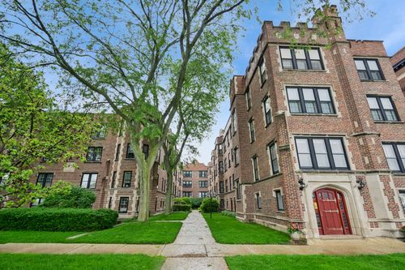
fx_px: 169
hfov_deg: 100.4
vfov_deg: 77.3
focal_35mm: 15
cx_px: 202
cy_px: 135
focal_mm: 10
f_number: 8
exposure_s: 1/50
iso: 400
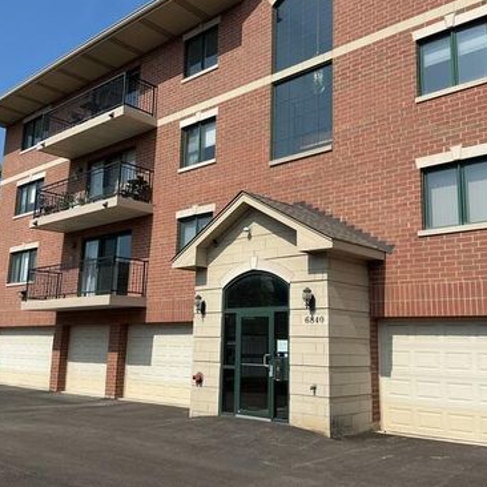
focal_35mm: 35
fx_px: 557
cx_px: 262
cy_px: 240
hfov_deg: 47.2
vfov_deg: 47.2
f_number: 1.8
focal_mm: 3
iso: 25
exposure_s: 1/2801
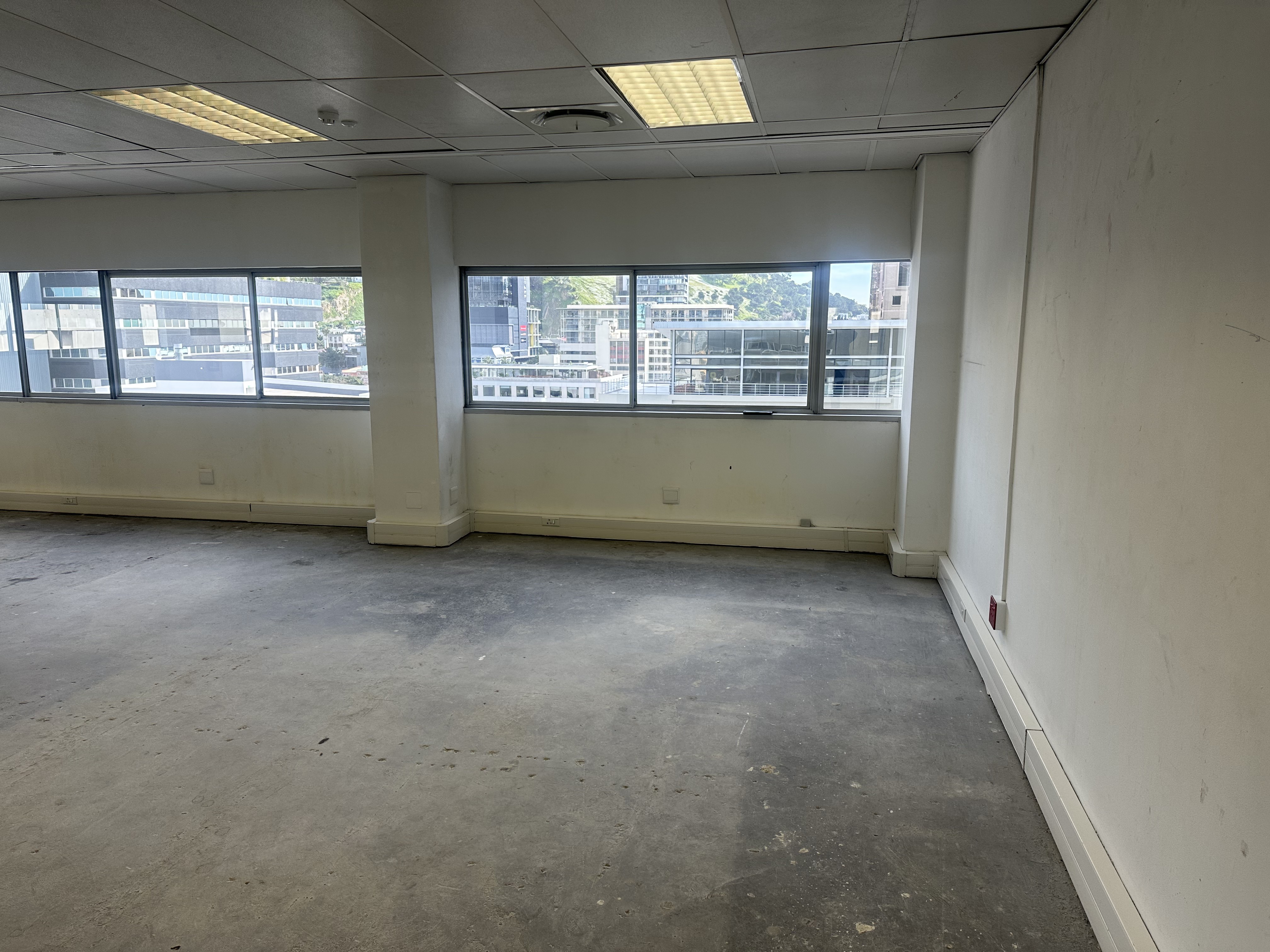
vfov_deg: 56.8
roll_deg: +0.0
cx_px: 635
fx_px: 881
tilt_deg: -9.4
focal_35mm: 24
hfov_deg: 71.6
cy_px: 476
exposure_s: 1/100
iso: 64
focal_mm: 6.86
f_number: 1.78
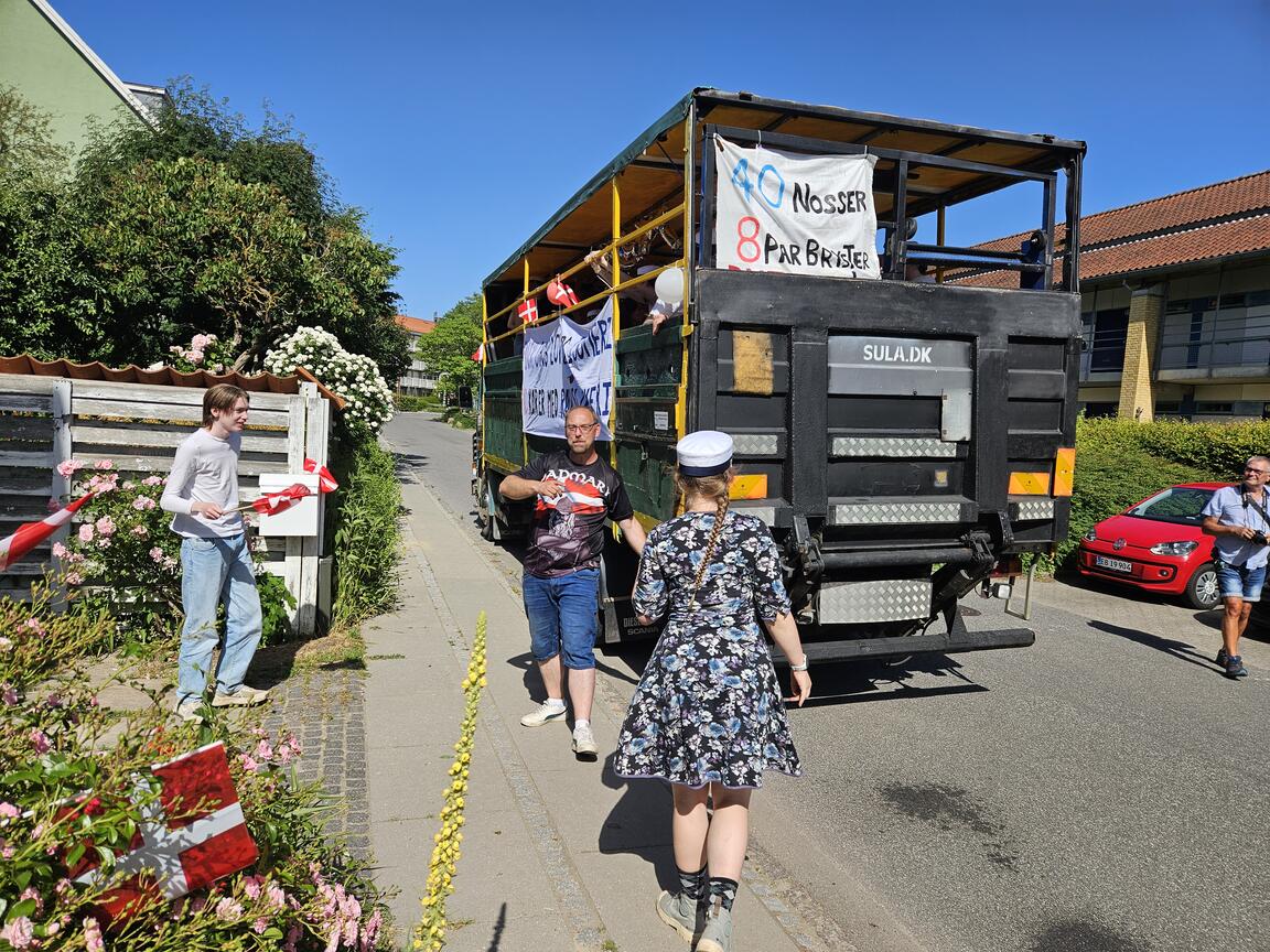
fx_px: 844
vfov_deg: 58.9
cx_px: 635
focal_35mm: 23
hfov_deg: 73.9
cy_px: 476
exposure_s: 1/2352
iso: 25
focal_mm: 5.4
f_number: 1.8
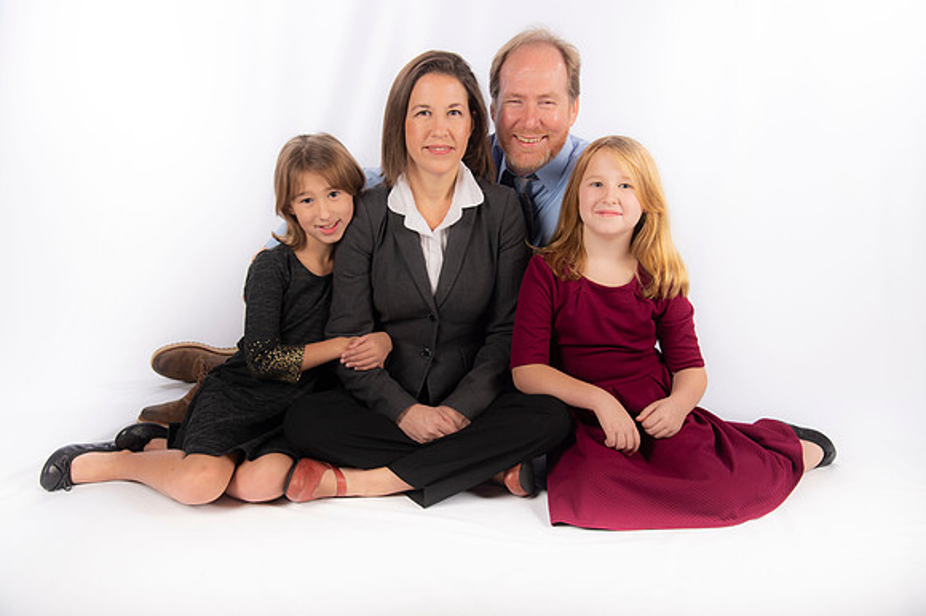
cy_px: 308
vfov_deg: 30.5
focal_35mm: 44
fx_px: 1131
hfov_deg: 44.5
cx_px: 463
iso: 100
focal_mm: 44
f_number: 5.6
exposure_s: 1/200
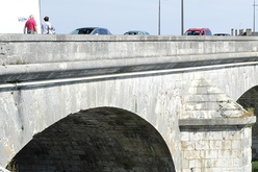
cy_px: 81
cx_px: 372
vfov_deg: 12.1
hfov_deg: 16.7
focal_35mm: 113
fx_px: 809
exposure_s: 1/80
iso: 200
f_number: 8
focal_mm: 23
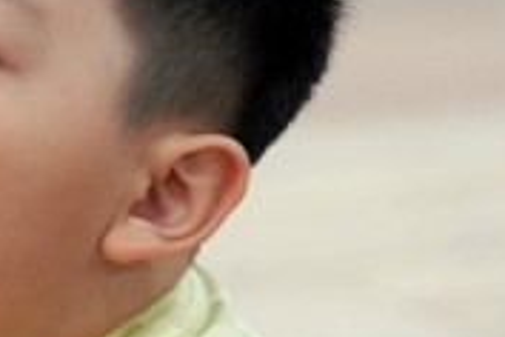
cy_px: 271
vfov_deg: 1.4
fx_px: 14279
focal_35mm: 1018
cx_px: -277
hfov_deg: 2.0
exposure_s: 1/250
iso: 2500
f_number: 4
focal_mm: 200
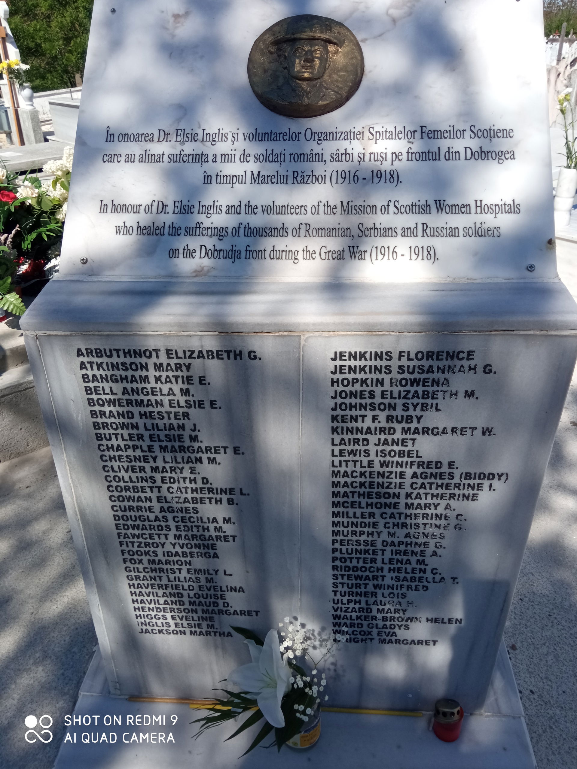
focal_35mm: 27
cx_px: 288
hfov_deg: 51.4
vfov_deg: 65.3
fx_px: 600
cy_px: 384
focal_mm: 3.79
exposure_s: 1/1120
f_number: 2.2
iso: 112
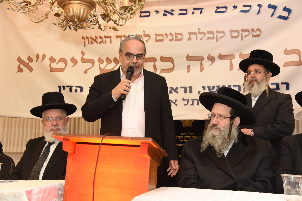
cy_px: 100
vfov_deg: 29.2
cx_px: 151
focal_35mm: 46
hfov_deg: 42.7
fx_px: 386
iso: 1250
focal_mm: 46
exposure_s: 1/125
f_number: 5
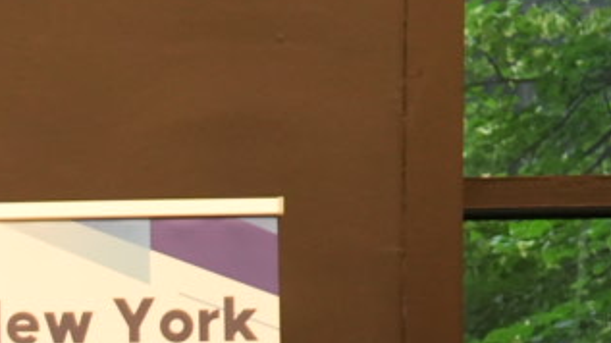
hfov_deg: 9.9
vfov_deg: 5.7
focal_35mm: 203
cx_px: -561
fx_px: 3287
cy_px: 829
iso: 2000
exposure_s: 1/40
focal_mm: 38
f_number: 4
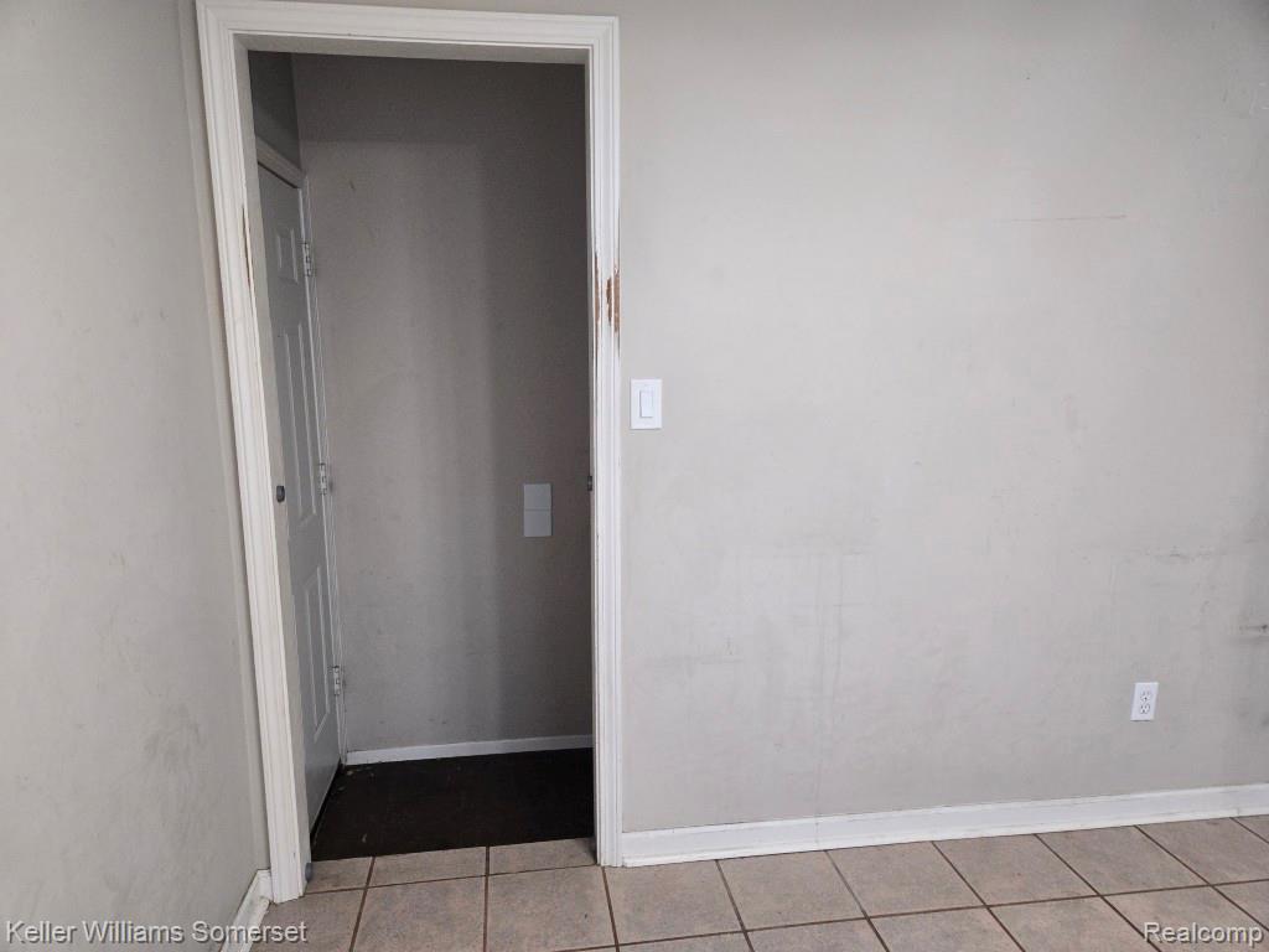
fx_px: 843
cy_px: 476
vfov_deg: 58.9
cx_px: 634
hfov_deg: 73.9
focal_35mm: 23
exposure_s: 1/60
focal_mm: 5.4
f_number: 1.8
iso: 125
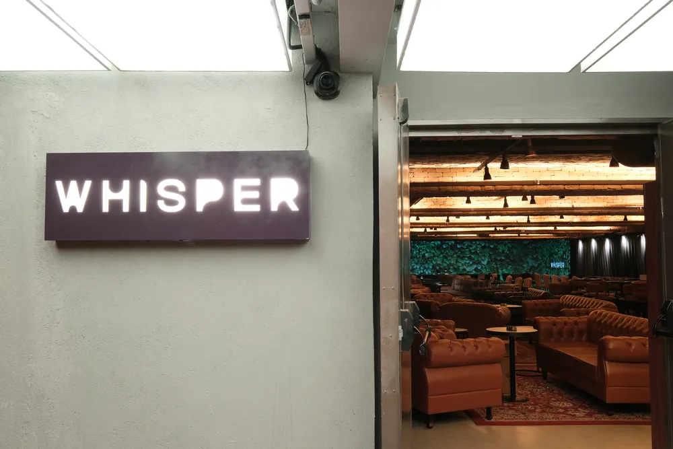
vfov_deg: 42.3
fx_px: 580
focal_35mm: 31
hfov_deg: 60.3
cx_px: 336
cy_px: 224
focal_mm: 20.9
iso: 400
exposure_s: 1
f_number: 8
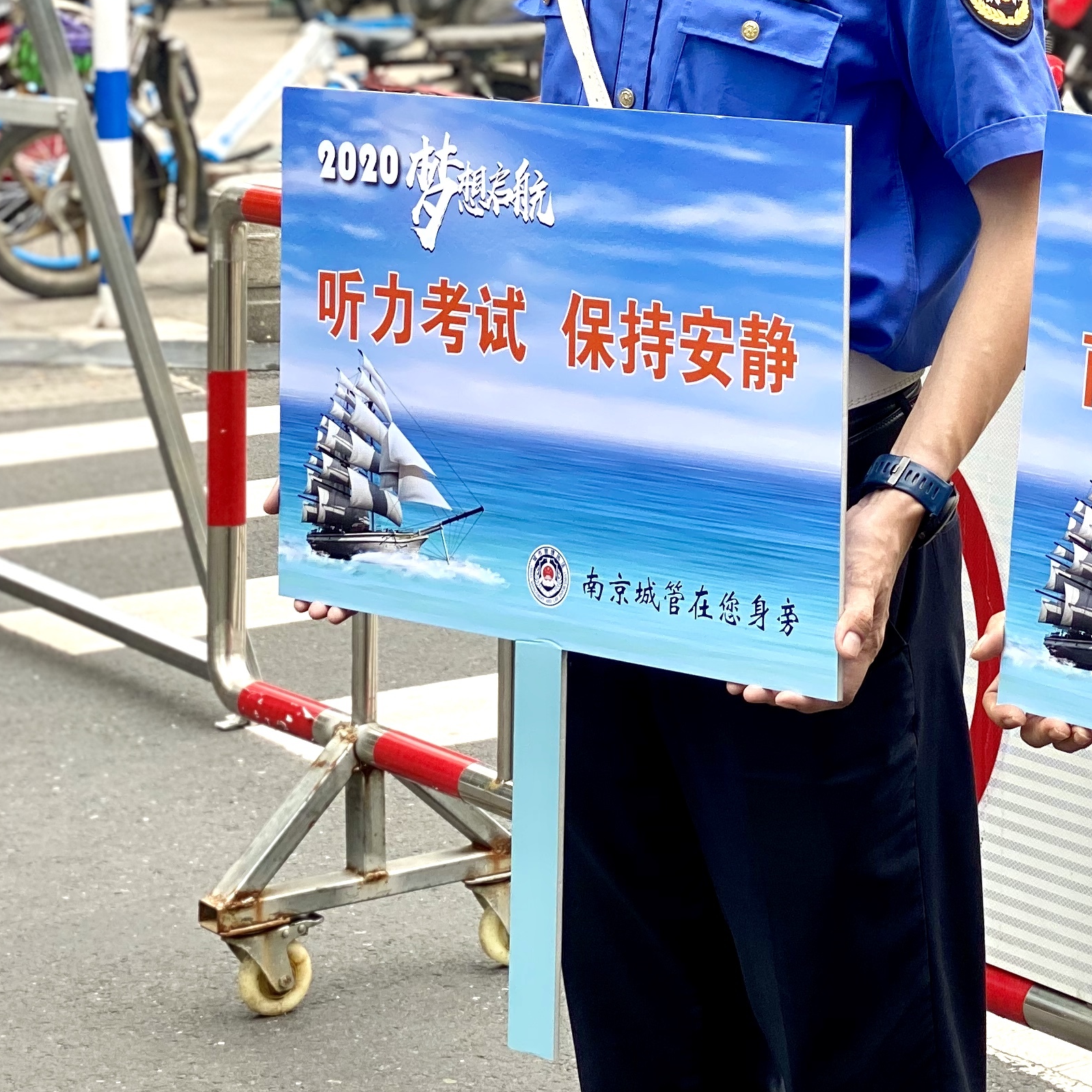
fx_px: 4140
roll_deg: -0.4
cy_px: 94
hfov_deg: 14.8
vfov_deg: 14.9
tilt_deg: -4.1
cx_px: 1030
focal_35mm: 116
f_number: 2
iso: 20
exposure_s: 1/137
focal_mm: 6
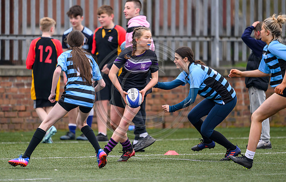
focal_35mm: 626
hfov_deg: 3.3
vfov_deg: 2.1
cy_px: 90
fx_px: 4904
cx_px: 128
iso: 800
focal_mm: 560
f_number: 4
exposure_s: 1/1600
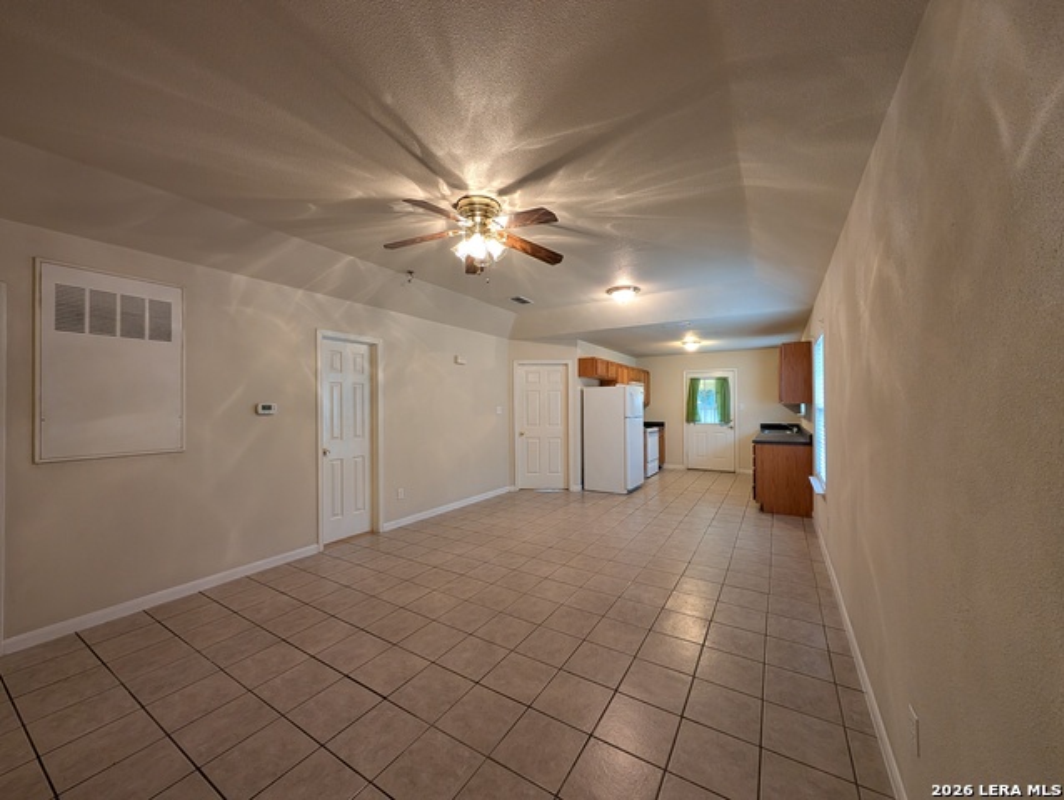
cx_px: 532
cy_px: 400
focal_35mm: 12
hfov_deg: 110.5
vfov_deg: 94.6
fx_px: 369
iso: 137
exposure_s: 1/40
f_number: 1.7
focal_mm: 2.02
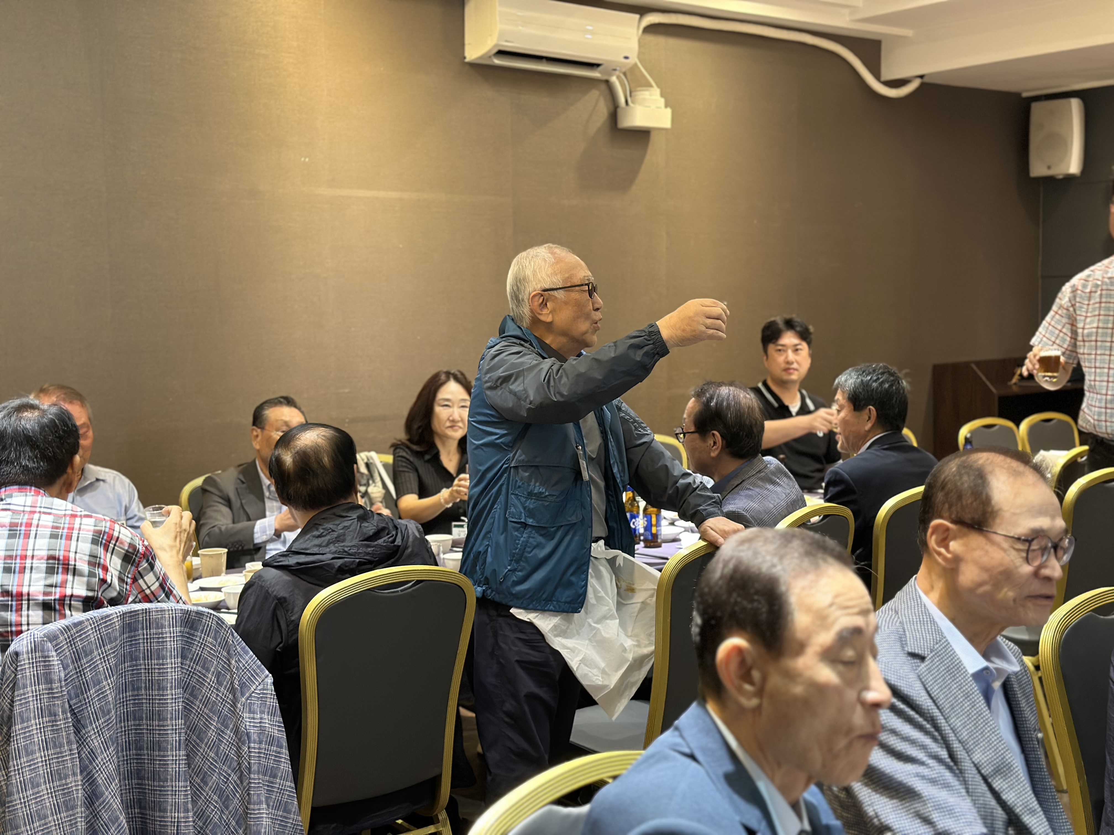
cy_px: 418
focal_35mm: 48
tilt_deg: -3.9
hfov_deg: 39.7
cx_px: 557
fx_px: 1545
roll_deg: -0.3
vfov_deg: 30.3
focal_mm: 6.86
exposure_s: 1/40
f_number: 1.78
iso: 320
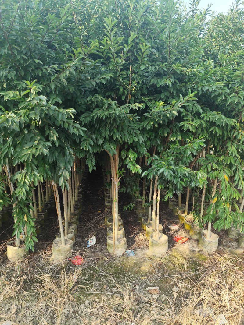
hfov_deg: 58.9
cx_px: 122
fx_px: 216
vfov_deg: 73.9
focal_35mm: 23
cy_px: 162
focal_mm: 6.19
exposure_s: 1/214
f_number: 1.65
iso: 50
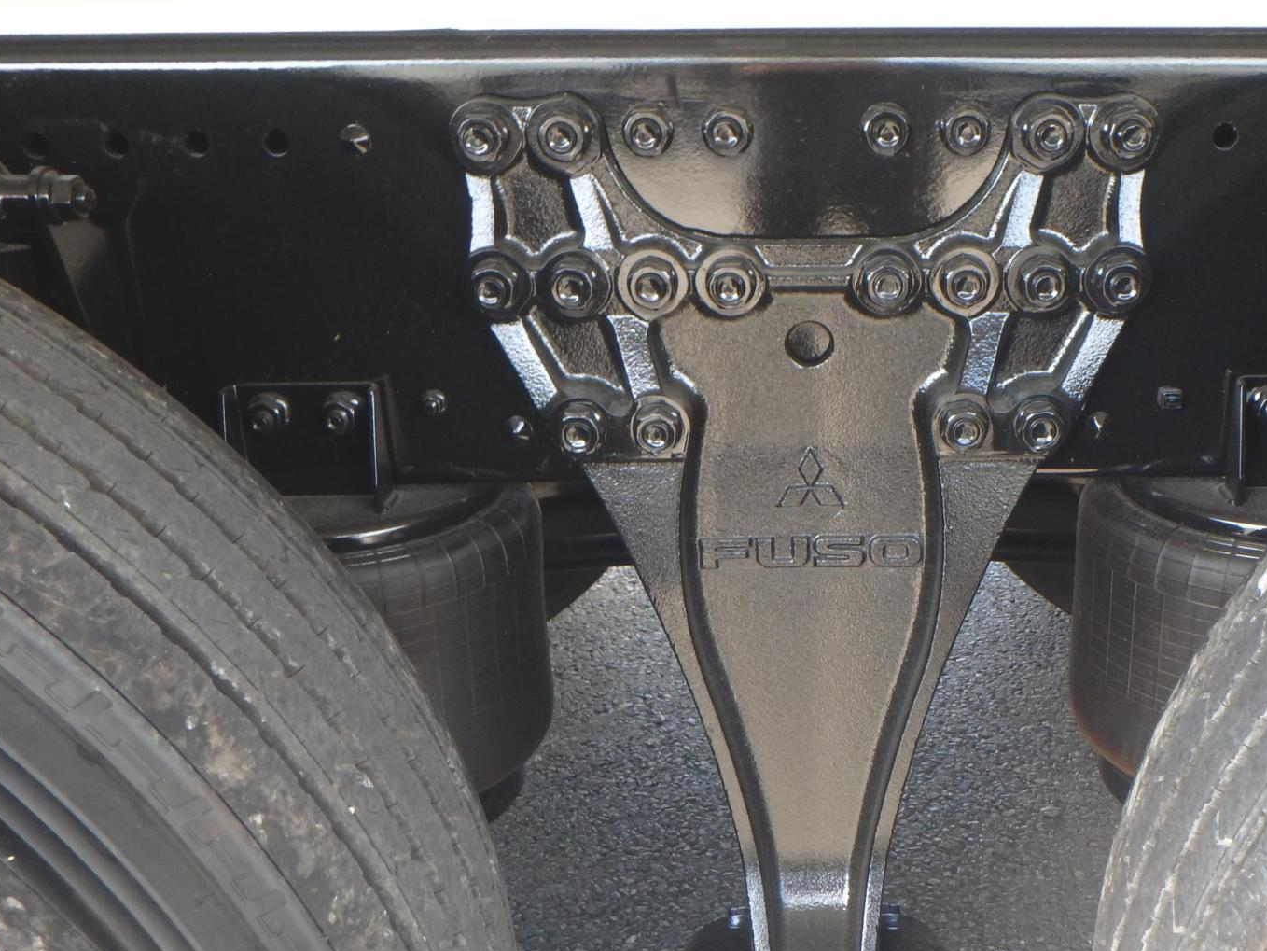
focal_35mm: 41
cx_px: 829
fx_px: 1501
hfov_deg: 45.2
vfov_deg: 34.7
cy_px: 656
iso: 200
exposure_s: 1/40
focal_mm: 5.2
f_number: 4.6
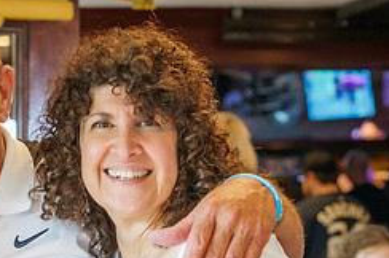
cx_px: -46
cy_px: 190
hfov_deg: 15.2
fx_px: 1414
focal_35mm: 131
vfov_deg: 10.4
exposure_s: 1/60
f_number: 4
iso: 800
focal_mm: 55
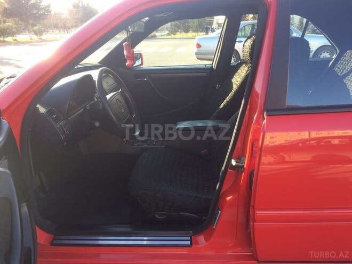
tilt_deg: -20.3
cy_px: 132
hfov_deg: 61.7
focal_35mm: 29
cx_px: 176
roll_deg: +1.0
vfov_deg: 48.2
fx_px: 295
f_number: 2.2
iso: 32
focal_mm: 4.15
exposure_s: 1/152
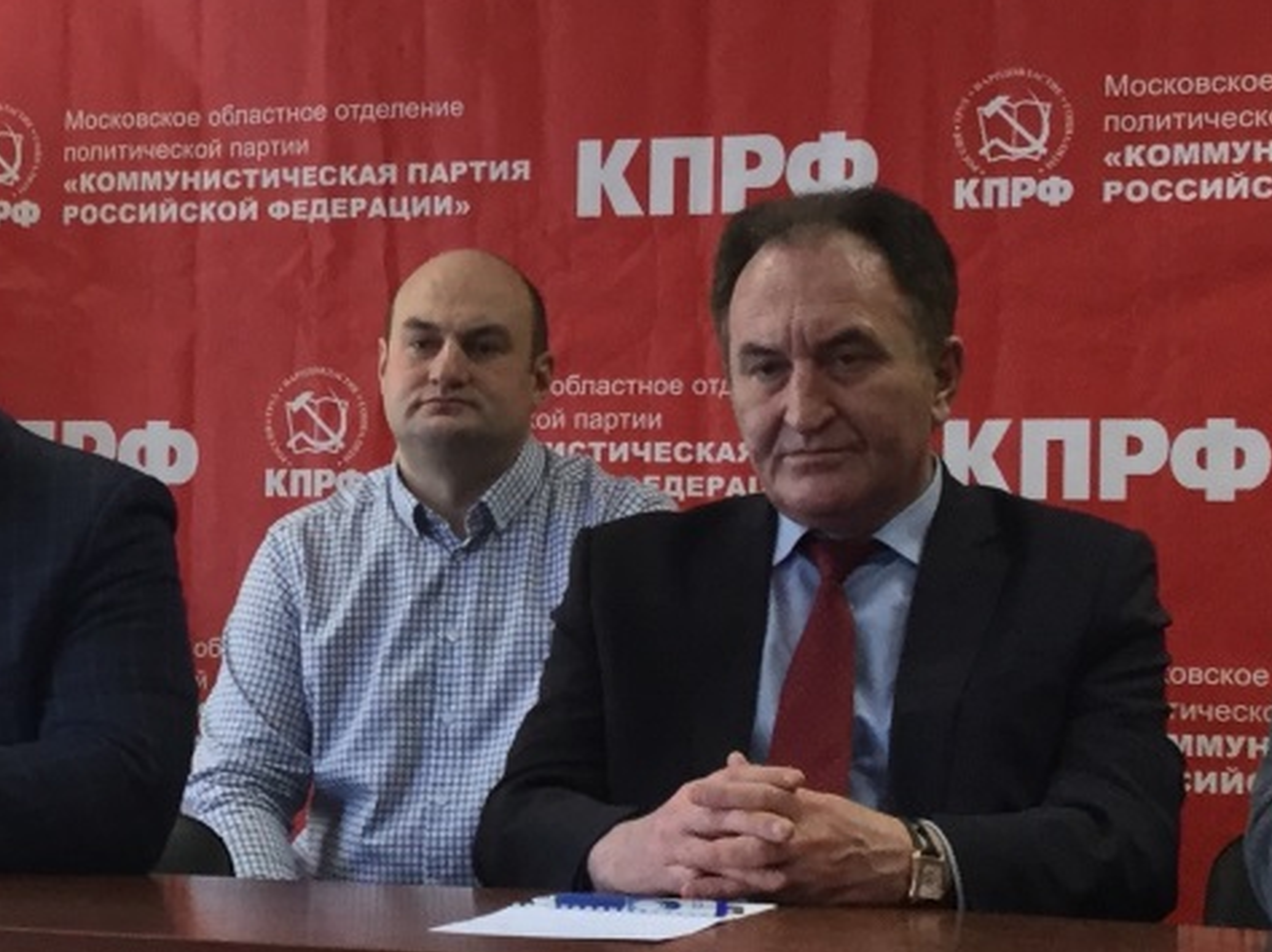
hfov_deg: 29.0
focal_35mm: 67
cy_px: 416
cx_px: 636
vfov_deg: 21.9
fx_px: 2461
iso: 64
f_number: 2.4
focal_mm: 3.3
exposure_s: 1/33
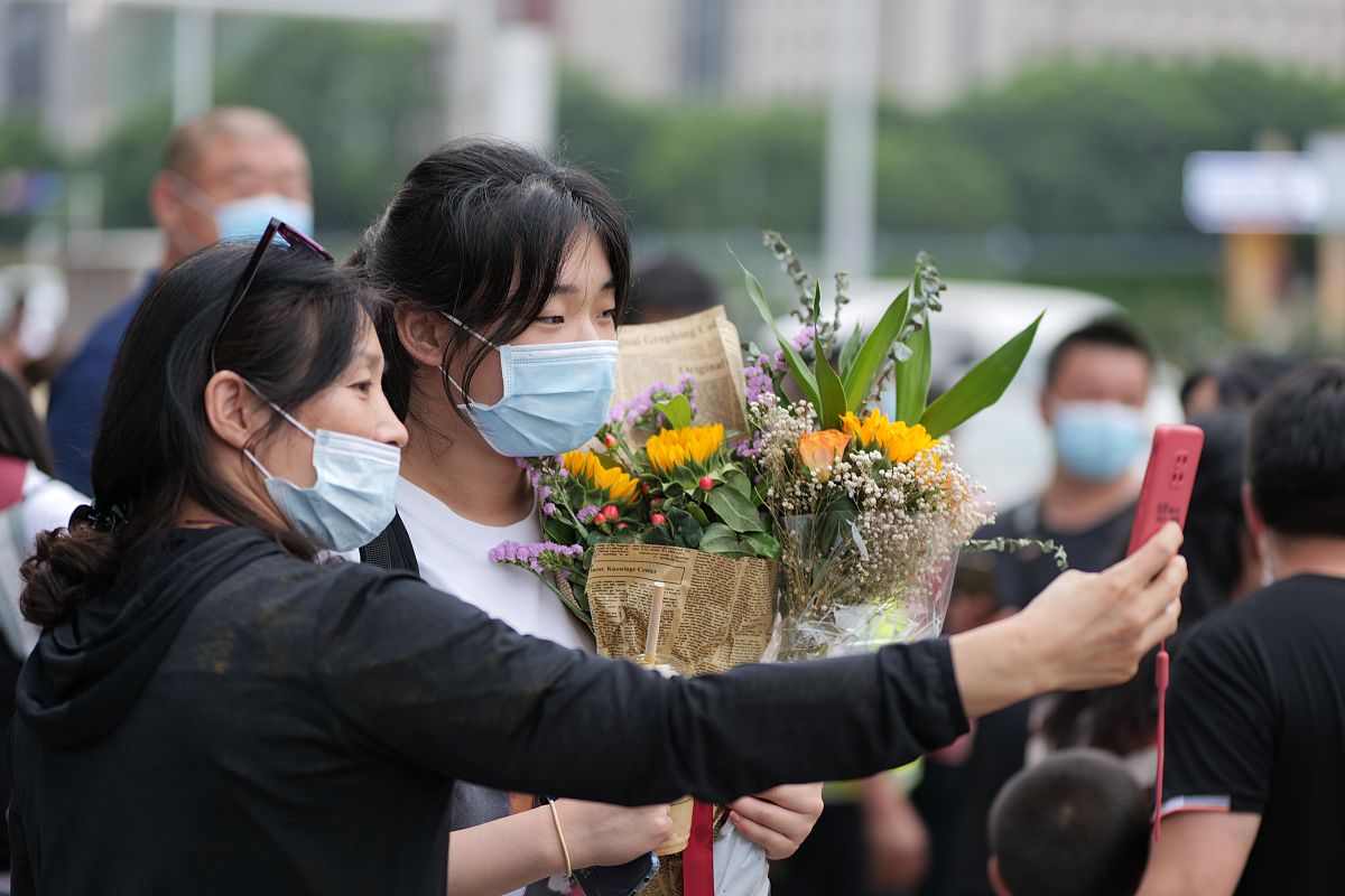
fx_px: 3175
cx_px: 672
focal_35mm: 85
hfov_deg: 23.9
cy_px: 448
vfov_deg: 16.1
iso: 100
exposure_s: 1/125
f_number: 2
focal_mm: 85
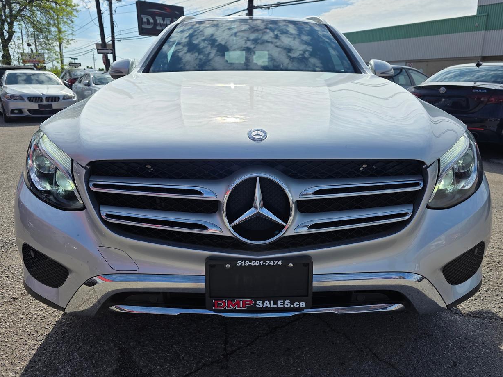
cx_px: 254
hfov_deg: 71.6
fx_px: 349
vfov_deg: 56.8
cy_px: 184
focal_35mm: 24
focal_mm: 6.3
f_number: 1.7
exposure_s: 1/7944
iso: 40
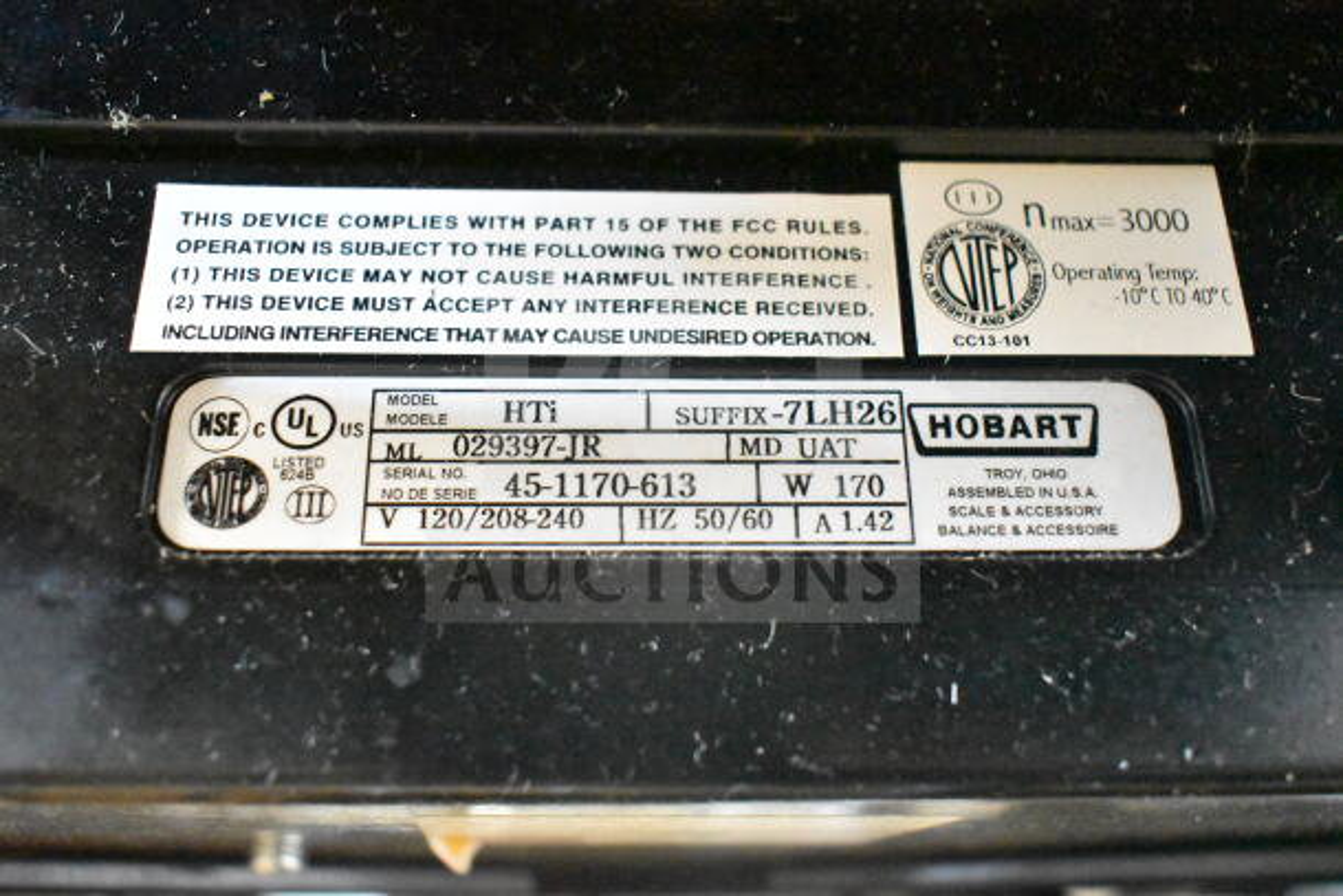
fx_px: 1343
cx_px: 672
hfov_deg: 53.1
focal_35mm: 36
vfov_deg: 36.9
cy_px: 448
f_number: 3.8
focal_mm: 24
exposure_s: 1/40
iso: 20000
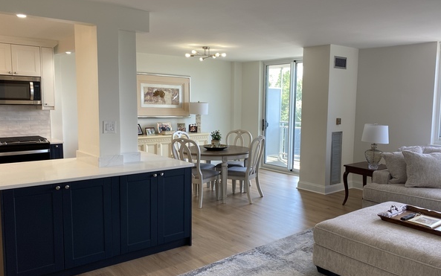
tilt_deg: -6.7
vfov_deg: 40.6
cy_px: 144
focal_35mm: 31
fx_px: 373
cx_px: 241
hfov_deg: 61.1
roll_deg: -0.8
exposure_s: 1/120
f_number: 1.8
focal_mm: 4.25
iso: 64
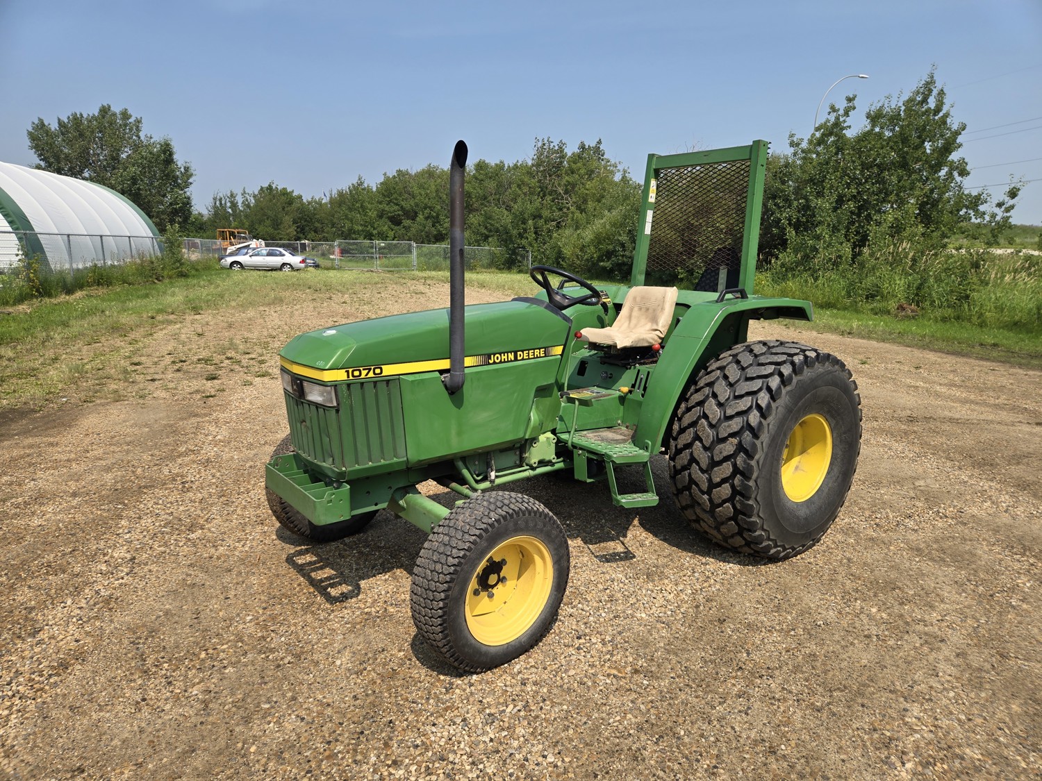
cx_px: 521
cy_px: 390
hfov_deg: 73.9
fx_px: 692
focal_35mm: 23
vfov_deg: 58.9
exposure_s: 1/2038
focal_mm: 5.4
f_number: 1.8
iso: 25
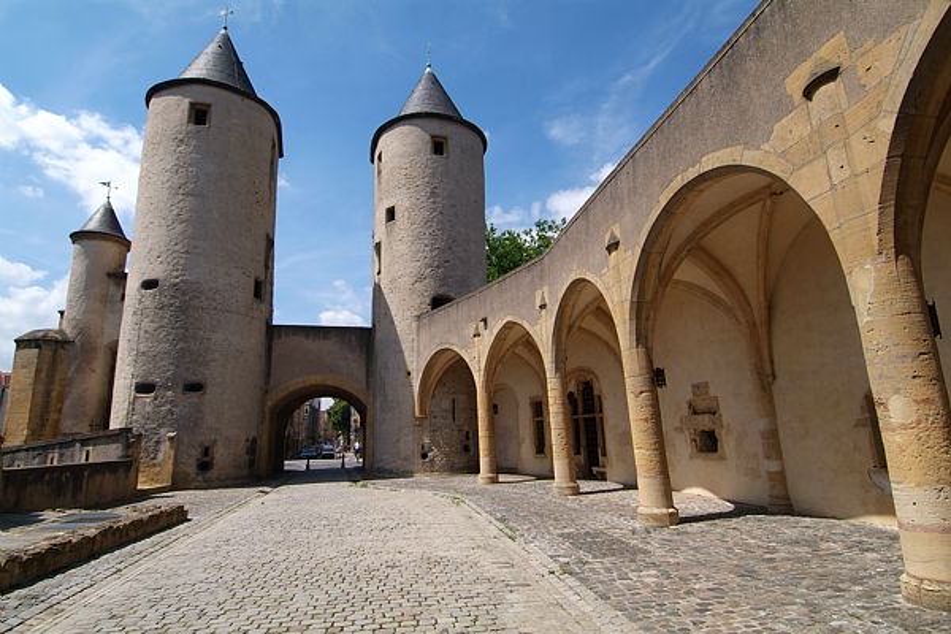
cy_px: 317
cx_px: 476
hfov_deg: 90.0
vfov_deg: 67.4
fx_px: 475
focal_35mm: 18
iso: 100
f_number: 6.7
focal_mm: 12
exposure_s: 1/350
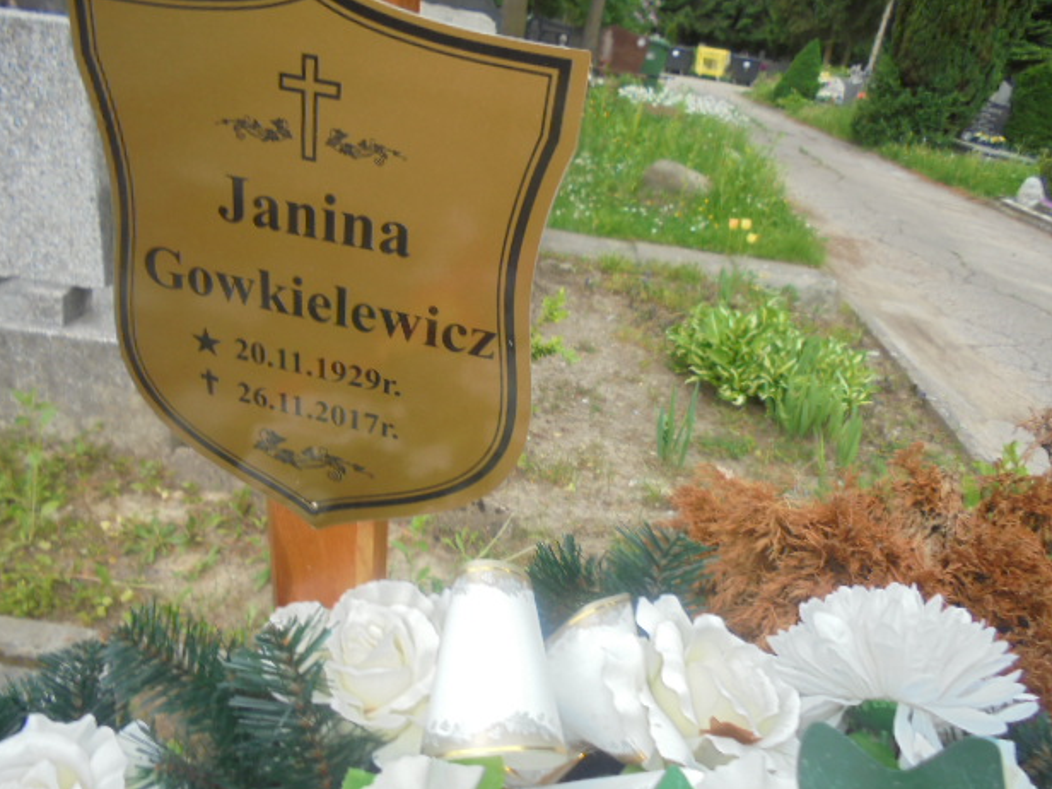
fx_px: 821
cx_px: 535
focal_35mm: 27
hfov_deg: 65.3
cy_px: 401
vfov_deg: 51.4
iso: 100
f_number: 3.5
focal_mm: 4.6
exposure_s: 1/250
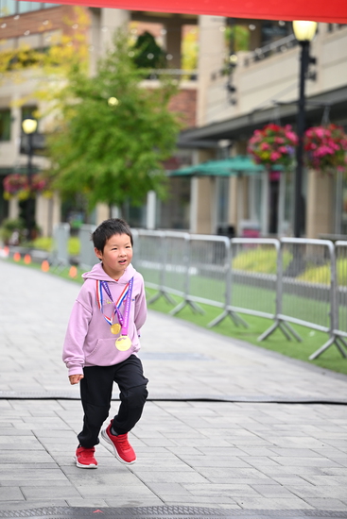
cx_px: 174
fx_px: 1503
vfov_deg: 19.6
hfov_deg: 13.2
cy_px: 260
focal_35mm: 104
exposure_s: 1/1600
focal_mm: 104
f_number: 2.8
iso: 640
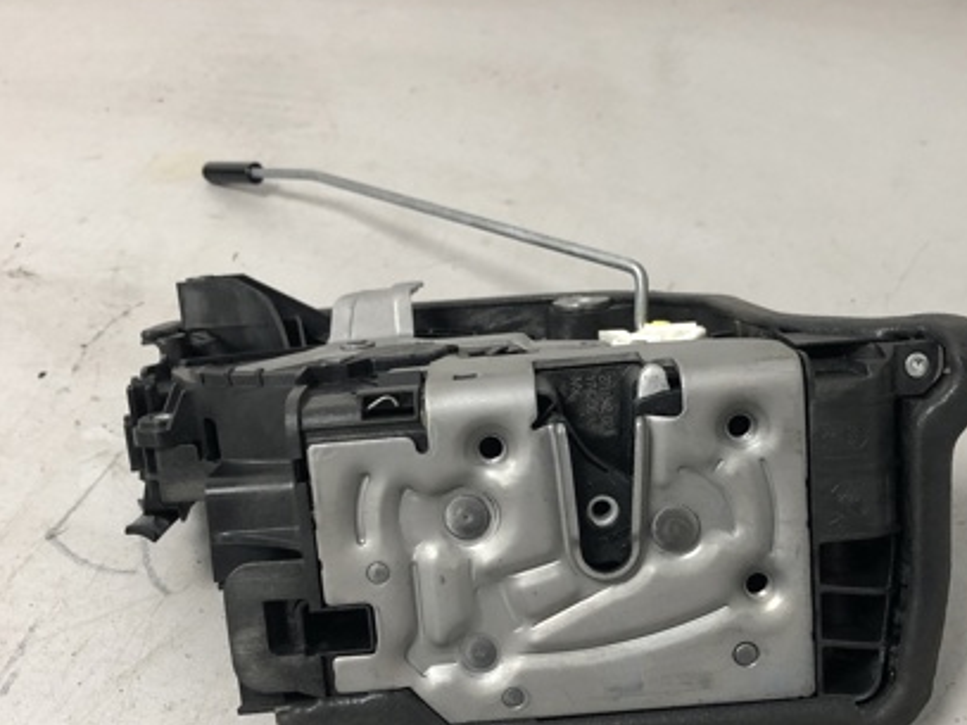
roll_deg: +6.2
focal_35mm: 44
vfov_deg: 32.5
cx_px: 546
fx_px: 1229
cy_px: 502
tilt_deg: -43.9
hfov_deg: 42.9
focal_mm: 4
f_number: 1.8
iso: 40
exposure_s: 1/25
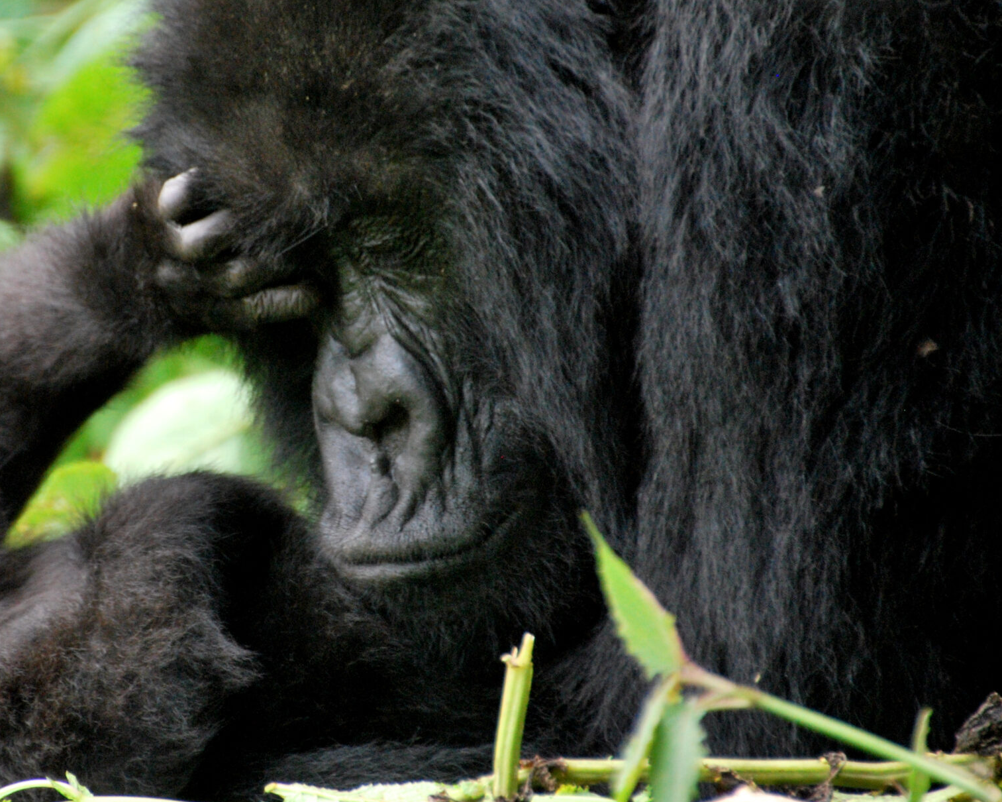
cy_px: 355
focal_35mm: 644
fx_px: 19096
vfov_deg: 2.4
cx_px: 199
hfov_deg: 3.0
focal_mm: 270
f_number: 6.3
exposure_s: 1/200
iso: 800
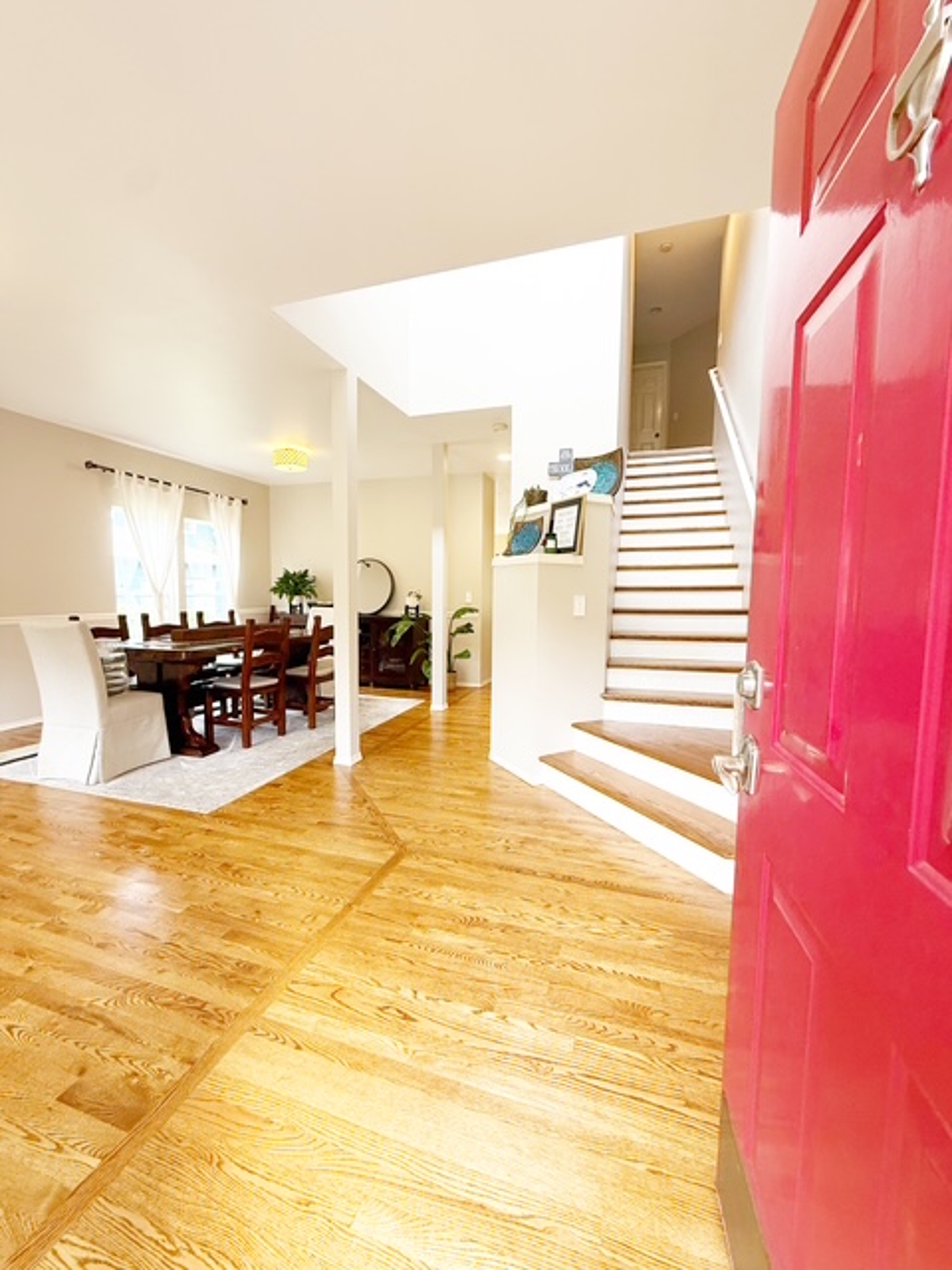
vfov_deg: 102.1
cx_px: 476
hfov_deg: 85.7
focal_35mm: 14
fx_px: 513
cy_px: 635
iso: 160
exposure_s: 1/99
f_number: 2.2
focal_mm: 2.22
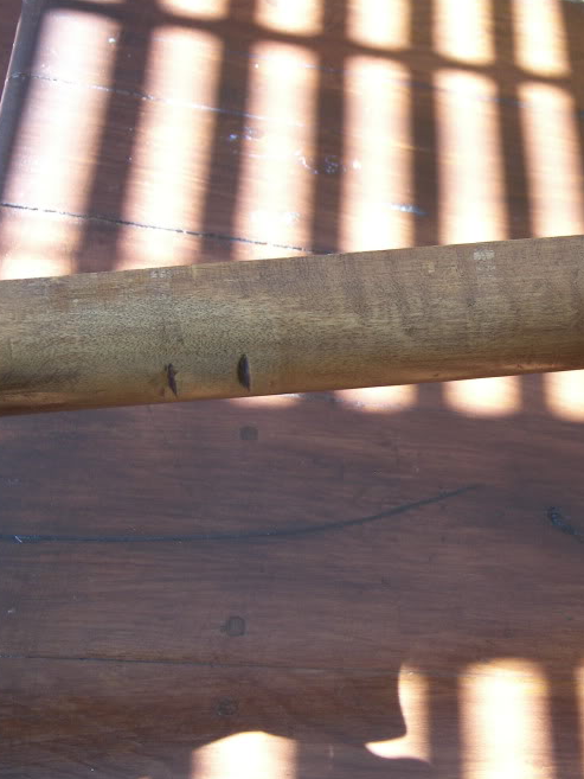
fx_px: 1192
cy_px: 402
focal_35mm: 53
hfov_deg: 26.4
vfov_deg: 36.2
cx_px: 552
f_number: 3.2
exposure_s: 1/30
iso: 80
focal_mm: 7.1
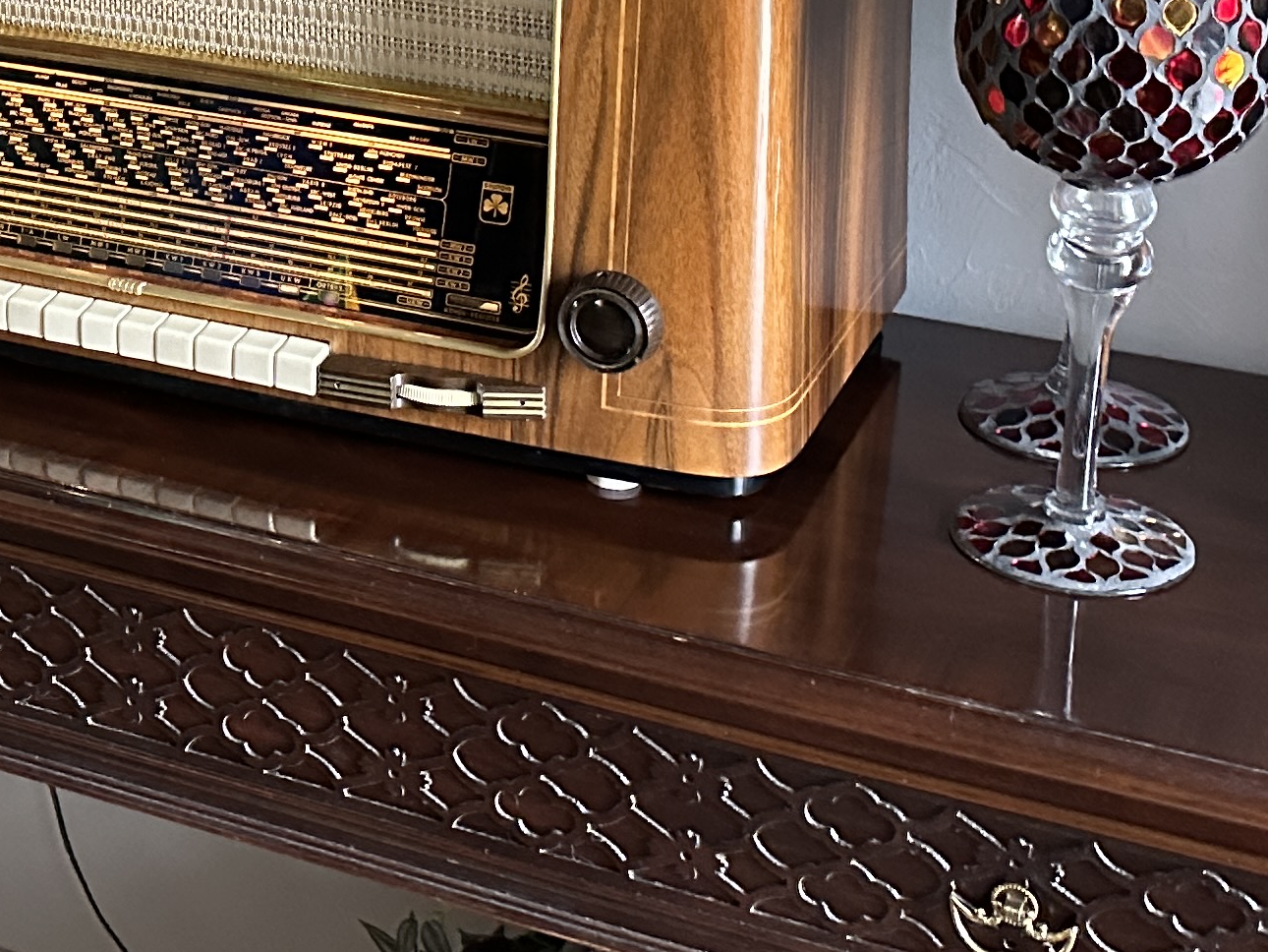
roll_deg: +0.8
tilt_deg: -15.7
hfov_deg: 24.8
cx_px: 3
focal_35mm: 75
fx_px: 2748
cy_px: -28
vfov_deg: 19.0
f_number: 1.78
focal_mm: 6.86
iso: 1000
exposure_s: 1/58
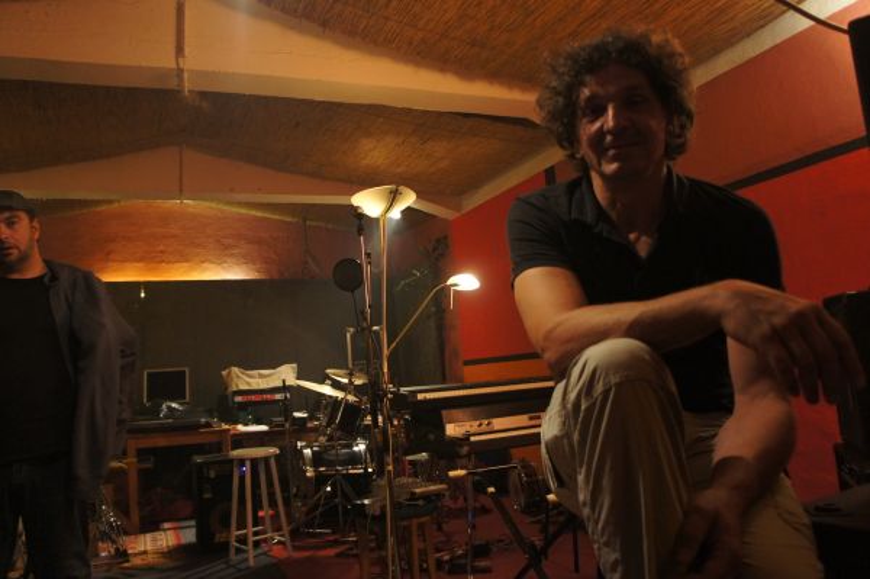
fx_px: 652
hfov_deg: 67.4
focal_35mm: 27
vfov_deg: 47.9
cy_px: 290
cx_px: 435
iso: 1600
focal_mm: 18
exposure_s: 1/40
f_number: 3.5
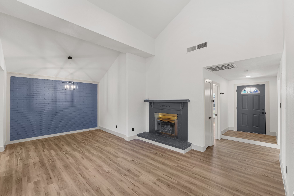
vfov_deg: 77.3
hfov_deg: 100.4
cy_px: 99
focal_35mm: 15
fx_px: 122
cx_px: 142
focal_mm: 14
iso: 400
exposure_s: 1/1.67
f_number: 9
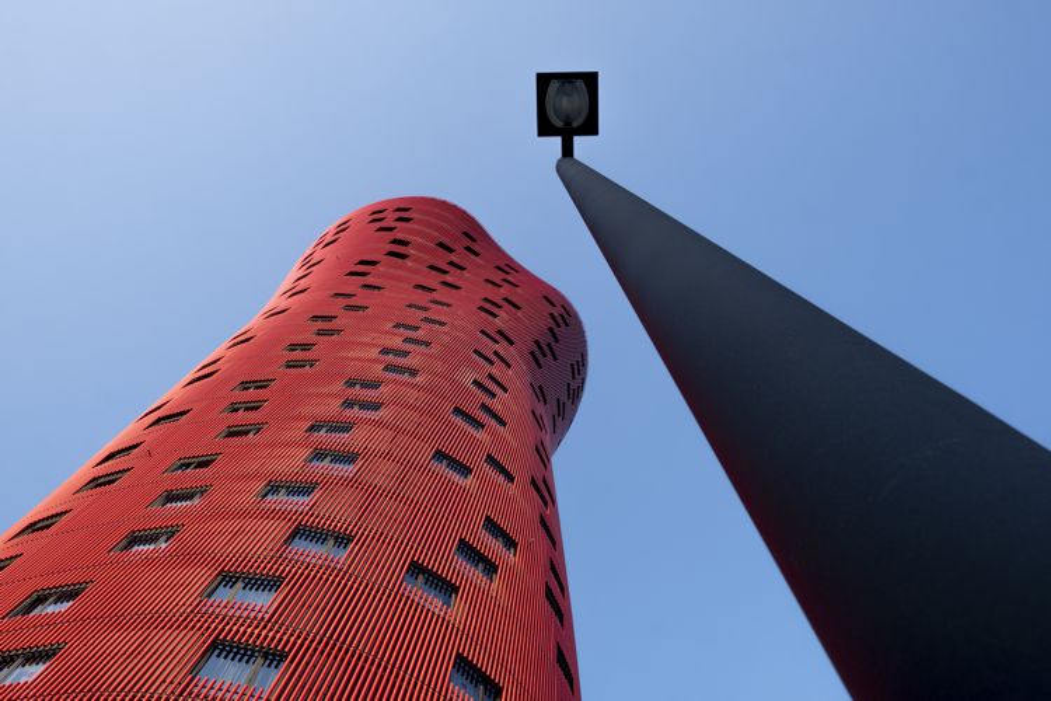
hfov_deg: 63.7
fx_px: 847
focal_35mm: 29
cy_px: 350
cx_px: 526
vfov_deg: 45.0
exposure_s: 1/160
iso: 200
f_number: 9
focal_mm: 19.6
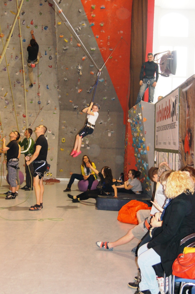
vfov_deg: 37.9
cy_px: 147
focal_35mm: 52
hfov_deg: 25.7
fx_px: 428
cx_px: 98
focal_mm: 35
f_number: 5
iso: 1000
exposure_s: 1/60
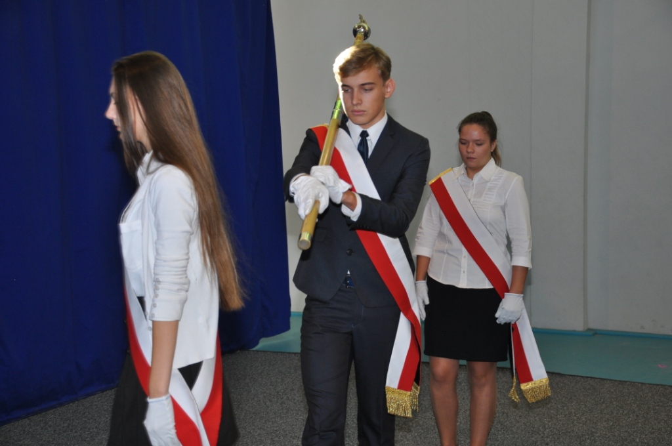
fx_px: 1258
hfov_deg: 29.9
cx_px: 336
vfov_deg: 20.1
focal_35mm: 68
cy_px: 223
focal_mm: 45
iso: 400
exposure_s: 1/60
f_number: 4.8
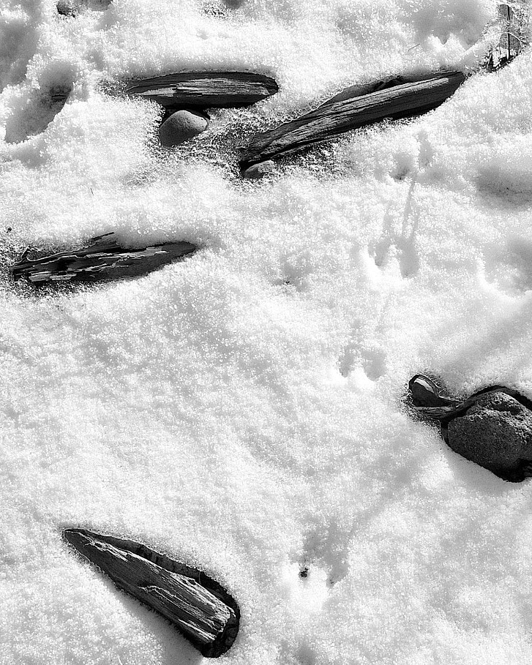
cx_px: 334
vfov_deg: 20.3
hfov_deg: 16.3
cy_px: 434
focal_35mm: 94
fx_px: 1850
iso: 100
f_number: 13
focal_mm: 38
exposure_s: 1/80
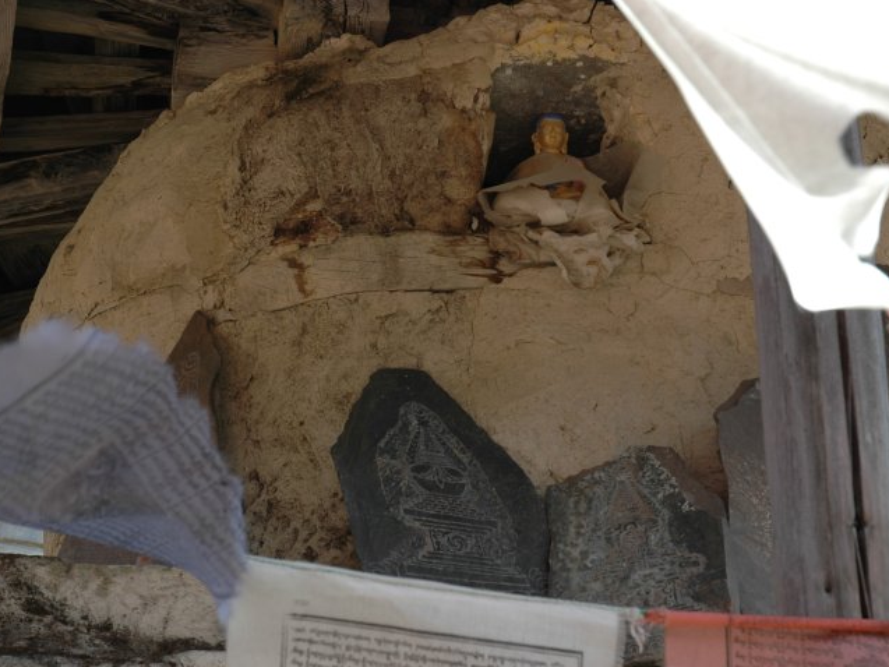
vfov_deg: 19.6
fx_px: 1926
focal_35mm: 75
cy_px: 334
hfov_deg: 26.0
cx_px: 441
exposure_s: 1/200
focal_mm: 46
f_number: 7.1
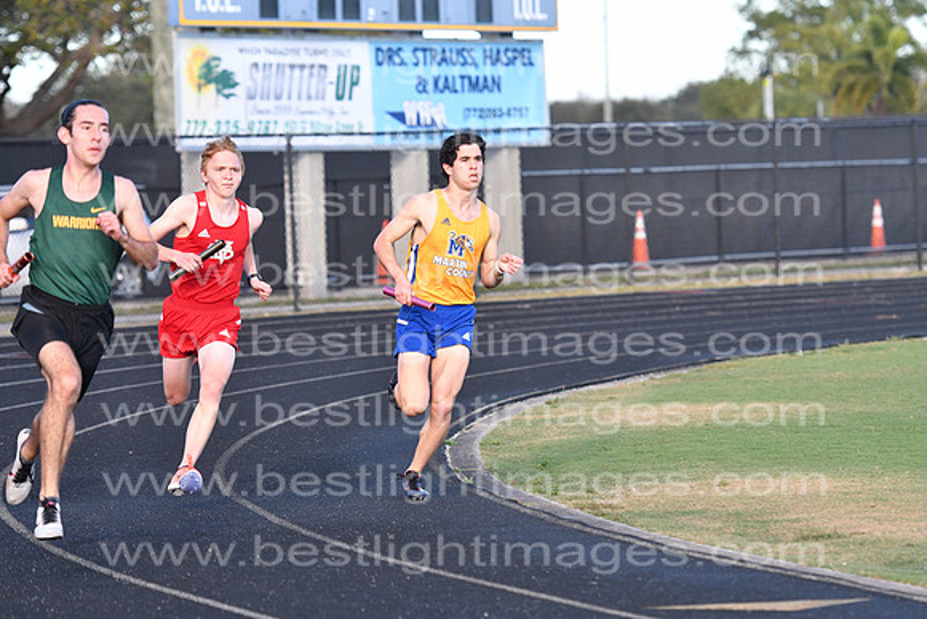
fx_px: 5215
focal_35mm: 202
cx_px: 464
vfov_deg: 6.8
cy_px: 310
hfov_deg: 10.2
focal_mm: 135
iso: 1000
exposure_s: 1/2500
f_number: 4
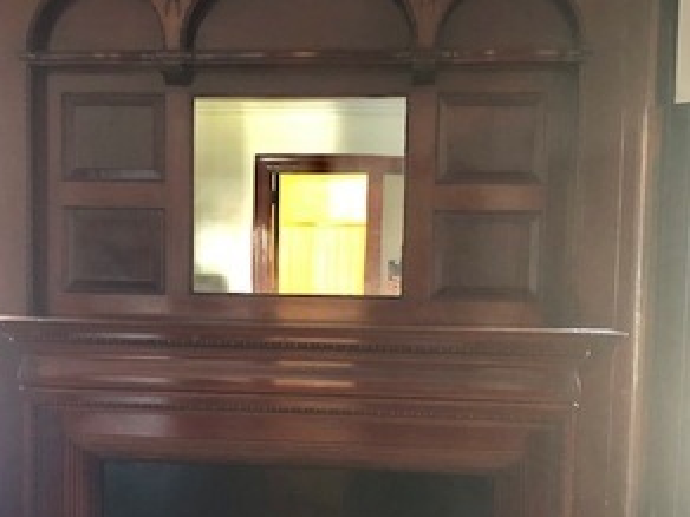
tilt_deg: -4.8
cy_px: 345
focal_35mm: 48
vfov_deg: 30.0
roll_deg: -1.5
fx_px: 957
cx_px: 292
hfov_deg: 39.6
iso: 100
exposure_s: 1/4
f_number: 1.8
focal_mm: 3.99
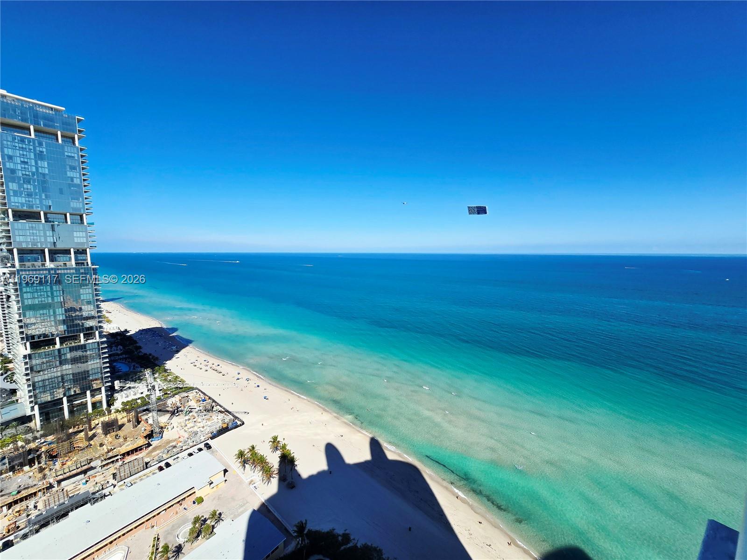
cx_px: 374
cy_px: 280
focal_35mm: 13
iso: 50
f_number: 2.2
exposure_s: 1/3333
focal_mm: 2.2
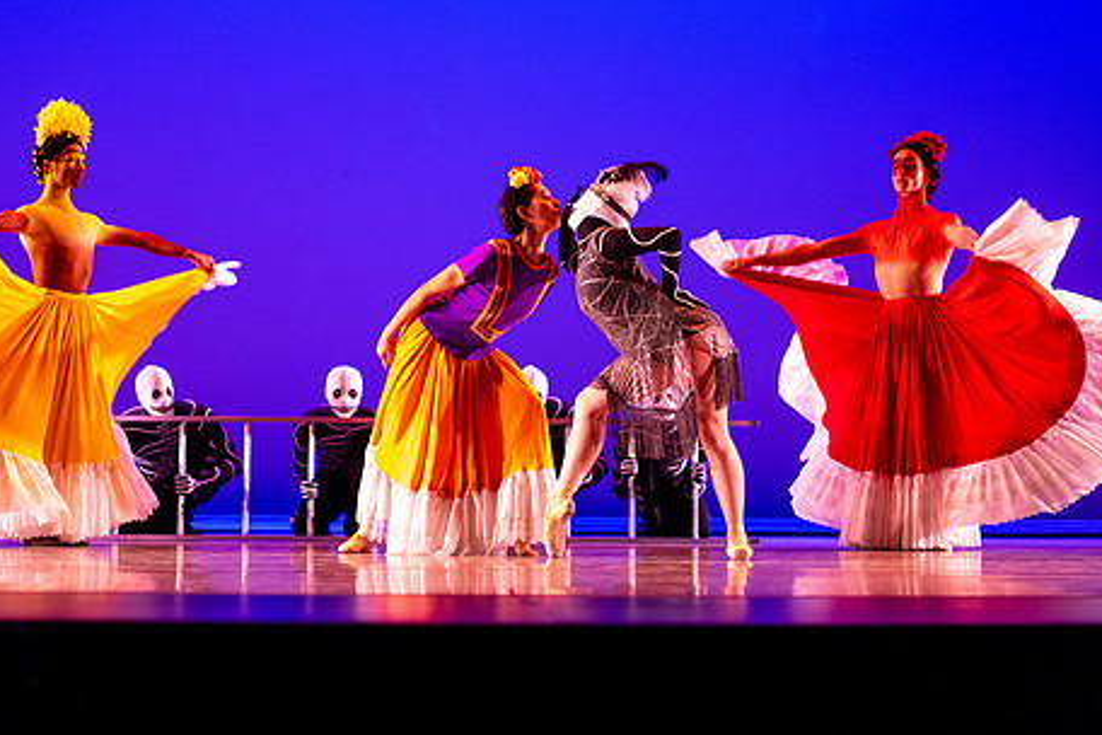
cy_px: 270
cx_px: 450
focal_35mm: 70
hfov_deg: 28.8
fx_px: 2143
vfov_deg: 19.4
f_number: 1.8
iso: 800
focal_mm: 55
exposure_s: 1/200
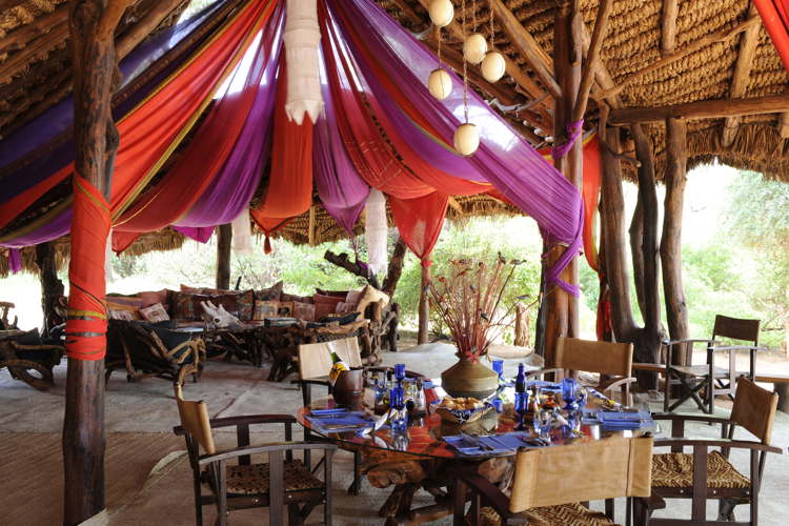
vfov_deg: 37.9
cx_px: 394
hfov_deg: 54.4
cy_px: 263
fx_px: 767
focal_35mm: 35
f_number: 13
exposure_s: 1/4
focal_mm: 35
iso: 400
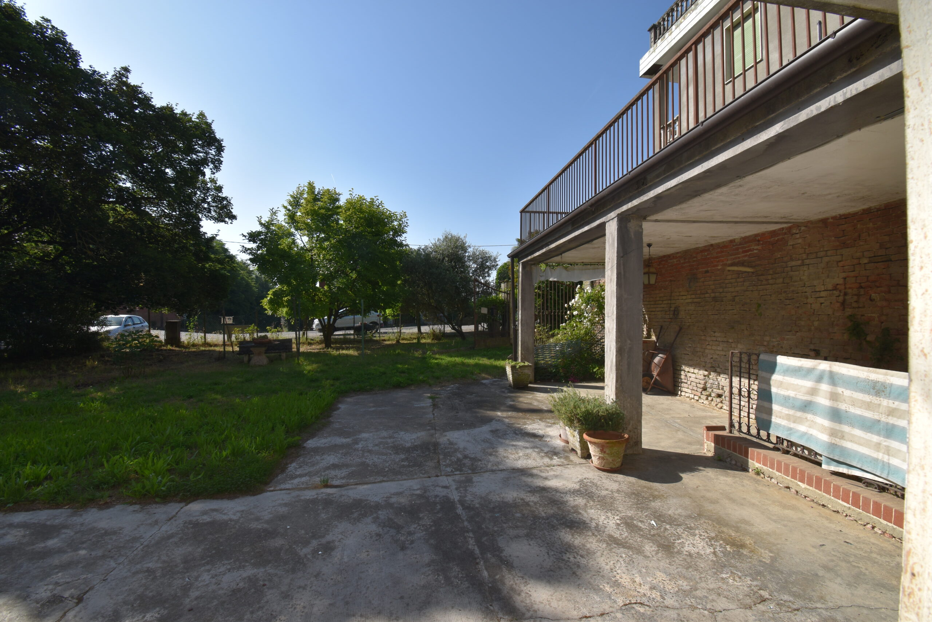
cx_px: 466
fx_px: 388
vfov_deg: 77.3
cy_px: 311
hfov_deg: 100.4
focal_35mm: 15
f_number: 10
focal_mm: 10
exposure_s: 1/200
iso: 100
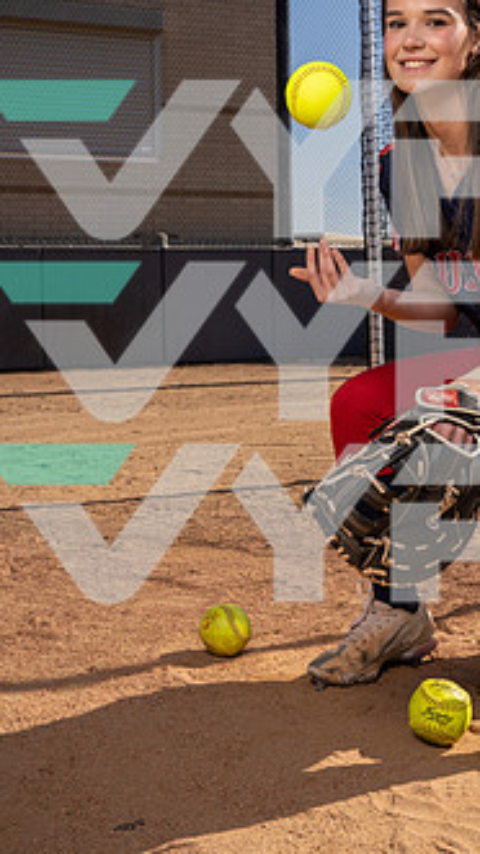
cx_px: 366
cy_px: 343
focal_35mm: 47
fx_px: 1064
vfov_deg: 43.5
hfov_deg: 25.1
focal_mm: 33
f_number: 8
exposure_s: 1/250
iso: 64
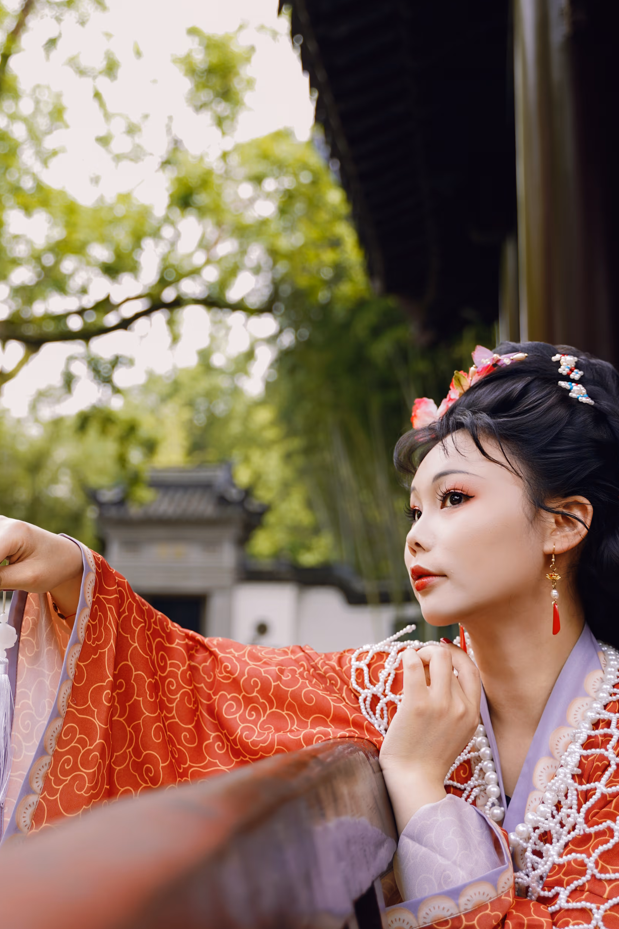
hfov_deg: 24.9
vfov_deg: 36.8
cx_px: 194
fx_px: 1393
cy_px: 391
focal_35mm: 54
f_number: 2.8
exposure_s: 1/125
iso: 100
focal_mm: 35
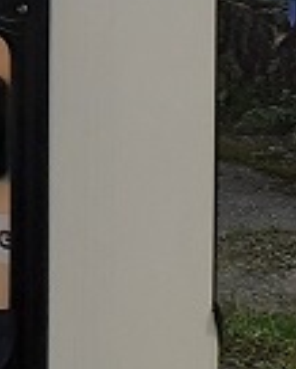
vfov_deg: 9.2
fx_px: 2188
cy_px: -328
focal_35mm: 200
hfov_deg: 7.2
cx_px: -470
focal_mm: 3.6
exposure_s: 1/2208
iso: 40
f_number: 1.9
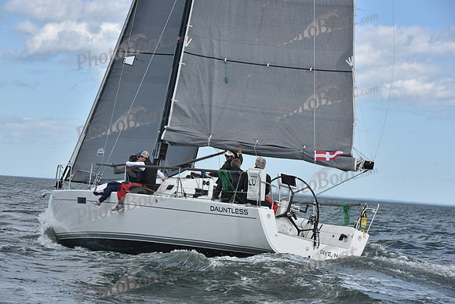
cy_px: 152
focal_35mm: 135
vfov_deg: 10.2
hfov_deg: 15.2
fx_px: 1707
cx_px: 228
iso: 320
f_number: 9
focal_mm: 135
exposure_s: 1/1000
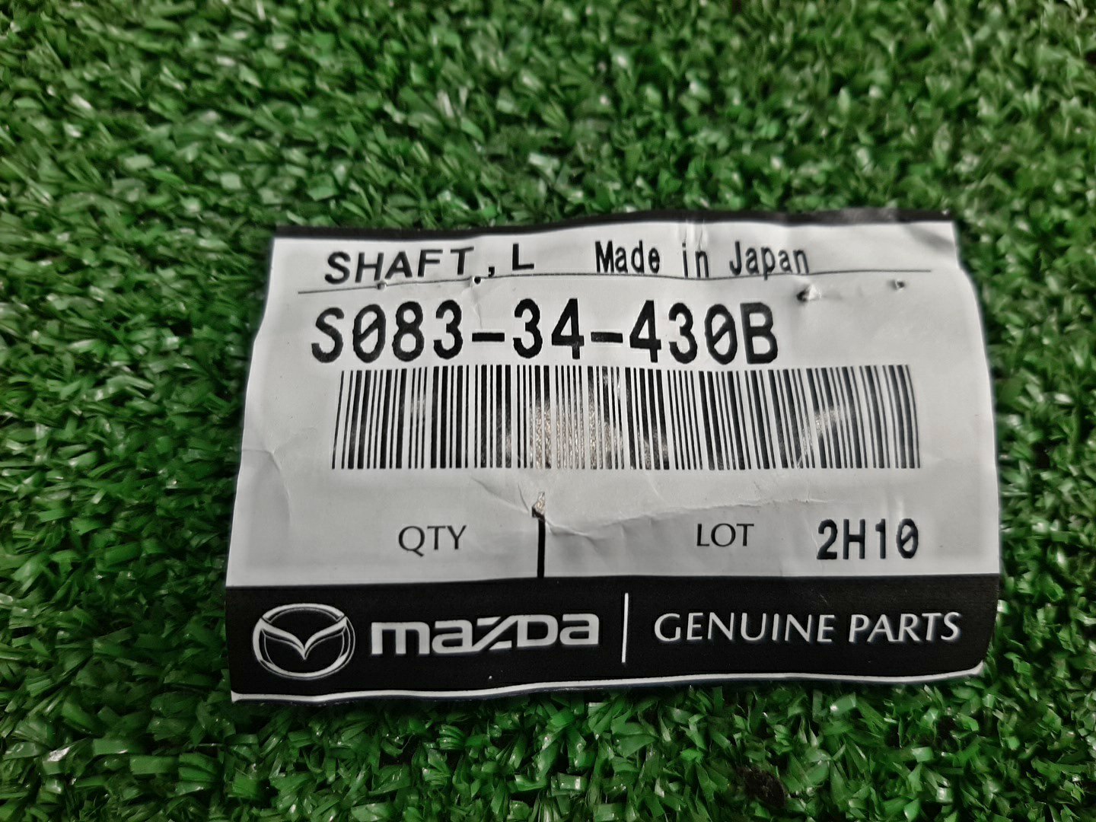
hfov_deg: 67.3
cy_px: 411
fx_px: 823
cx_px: 548
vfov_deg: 53.1
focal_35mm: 26
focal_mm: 3.93
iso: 46
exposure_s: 1/50
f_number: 1.7
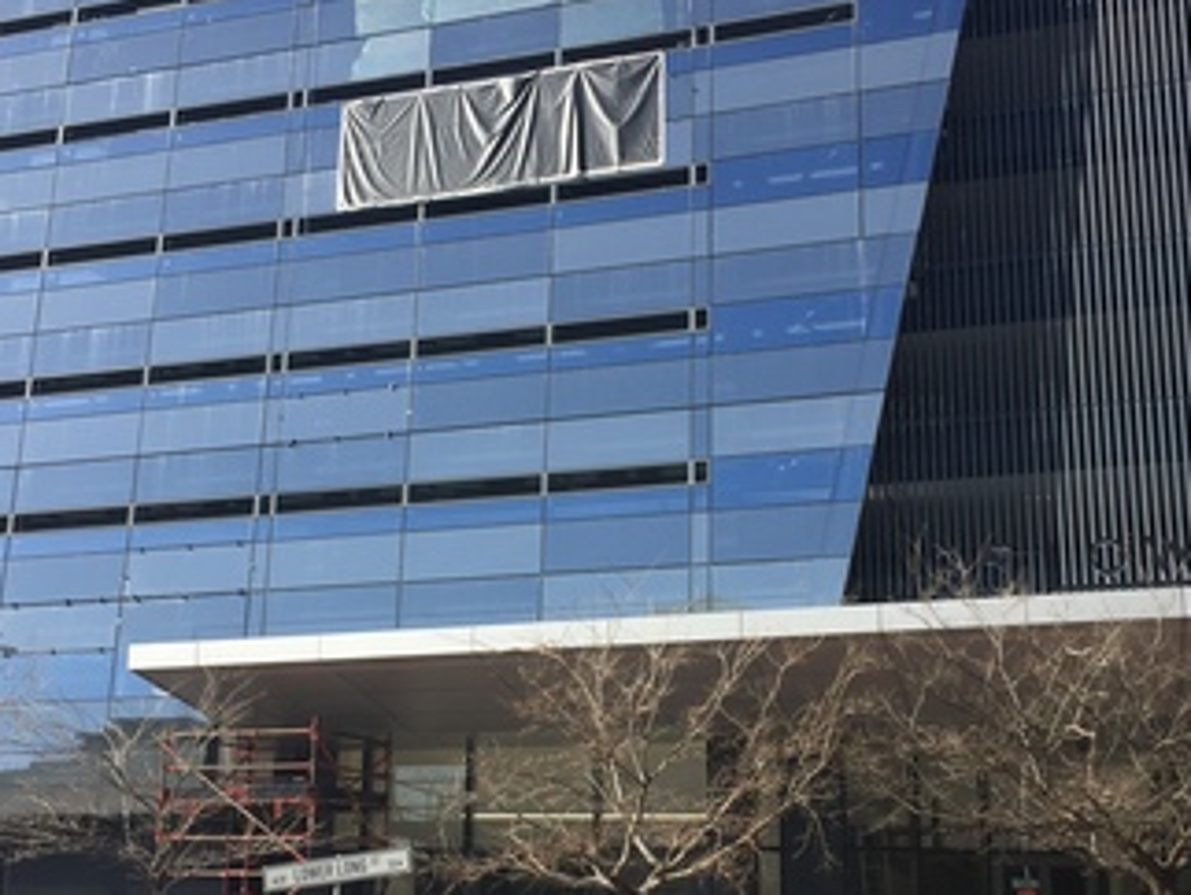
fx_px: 1549
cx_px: 592
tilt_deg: +13.6
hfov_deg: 42.0
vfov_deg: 32.1
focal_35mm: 45
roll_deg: -1.3
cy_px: 542
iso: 32
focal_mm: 4.15
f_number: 2.2
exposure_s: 1/824
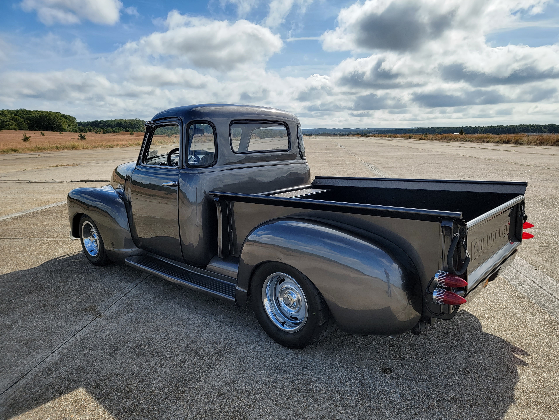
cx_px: 290
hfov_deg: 69.4
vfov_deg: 54.9
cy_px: 217
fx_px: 404
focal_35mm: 25
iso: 16
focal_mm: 6.7
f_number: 1.8
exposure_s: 1/1211
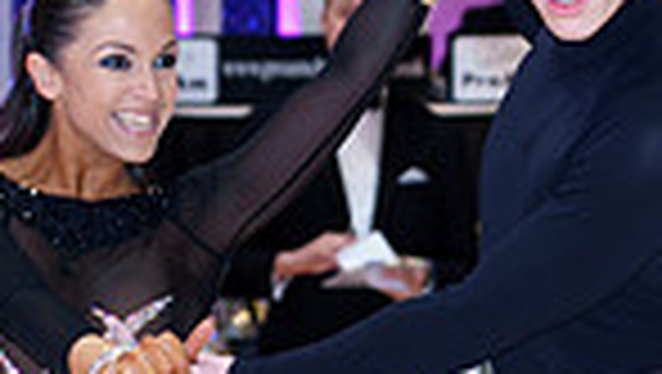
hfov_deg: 6.7
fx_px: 5675
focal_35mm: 323
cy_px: 497
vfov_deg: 3.8
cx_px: 352
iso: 400
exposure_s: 1/60
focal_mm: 60
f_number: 2.8
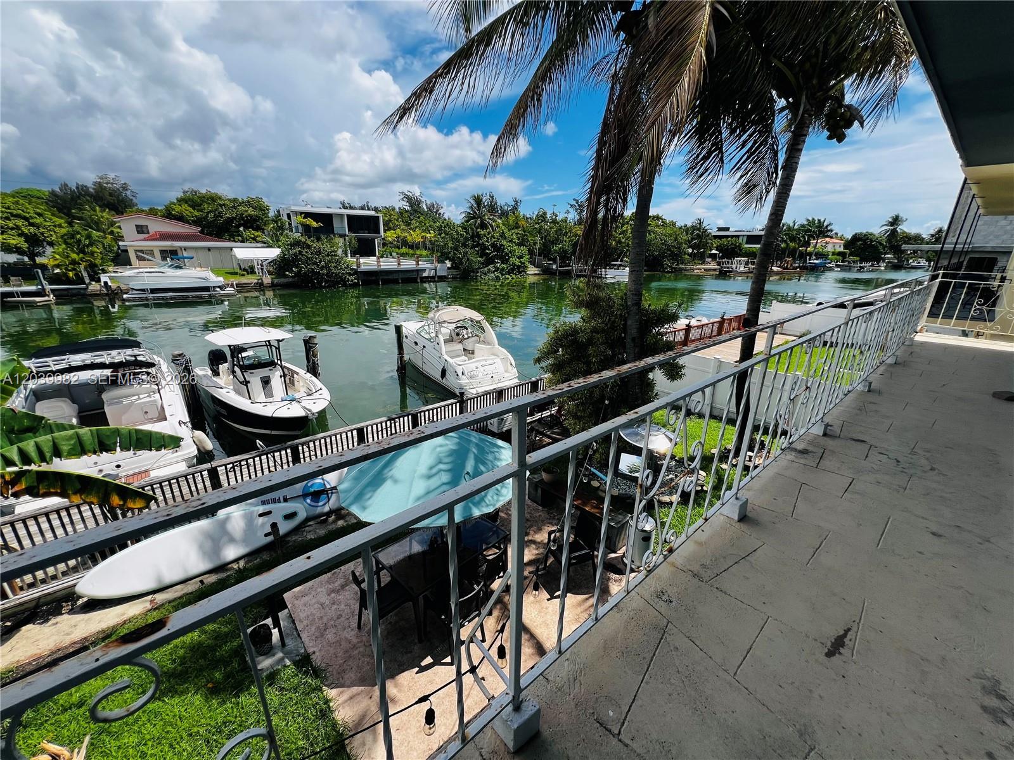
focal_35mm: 13
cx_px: 507
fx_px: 381
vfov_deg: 89.9
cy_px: 380
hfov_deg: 106.2
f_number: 1.8
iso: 32
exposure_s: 1/1468
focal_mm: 1.57
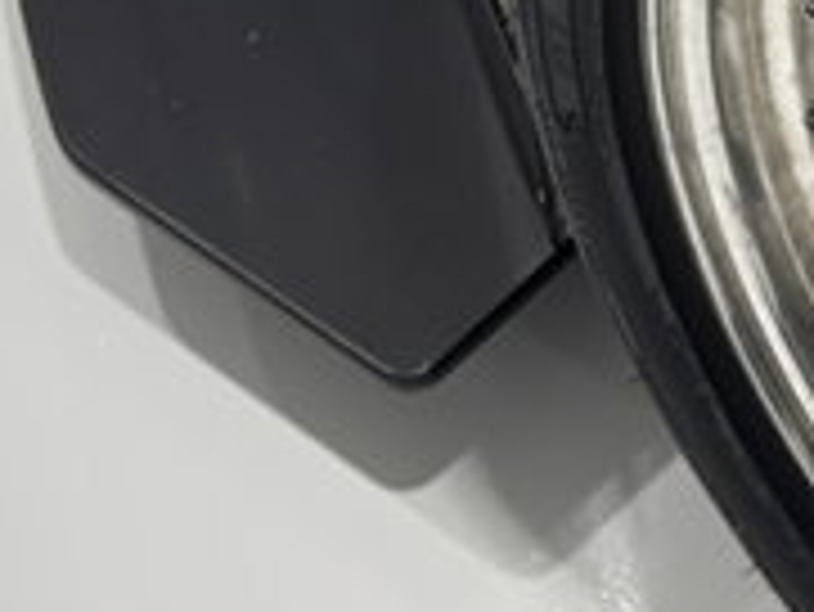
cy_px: -230
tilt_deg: -45.7
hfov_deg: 9.8
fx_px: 4659
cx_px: 1106
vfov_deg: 7.4
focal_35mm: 198
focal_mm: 6.76
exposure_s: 1/232
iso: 160
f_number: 1.78
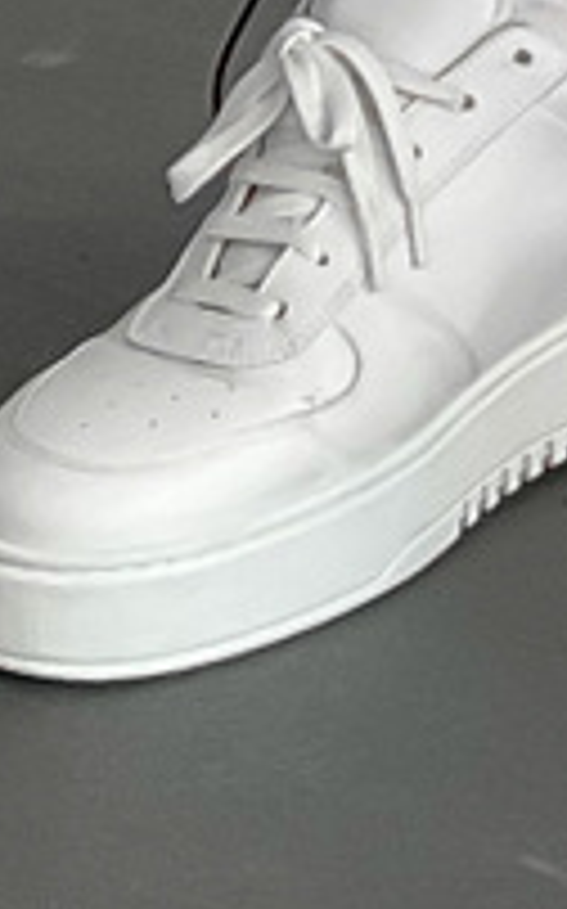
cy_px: -1526
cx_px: 814
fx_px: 6041
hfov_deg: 5.3
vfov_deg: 7.8
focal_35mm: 244
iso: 40
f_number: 1.8
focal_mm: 3
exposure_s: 1/120
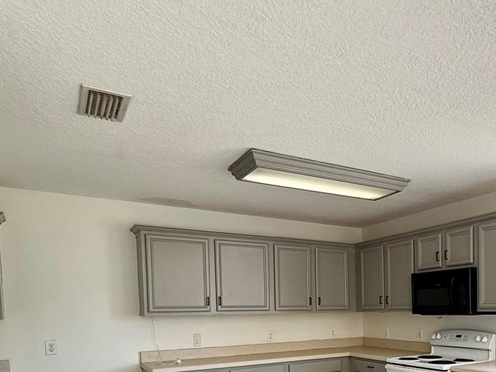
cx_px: 364
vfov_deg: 41.7
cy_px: 336
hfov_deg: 55.9
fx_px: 444
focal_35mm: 31
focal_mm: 2.22
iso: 125
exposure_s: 1/120
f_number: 2.2
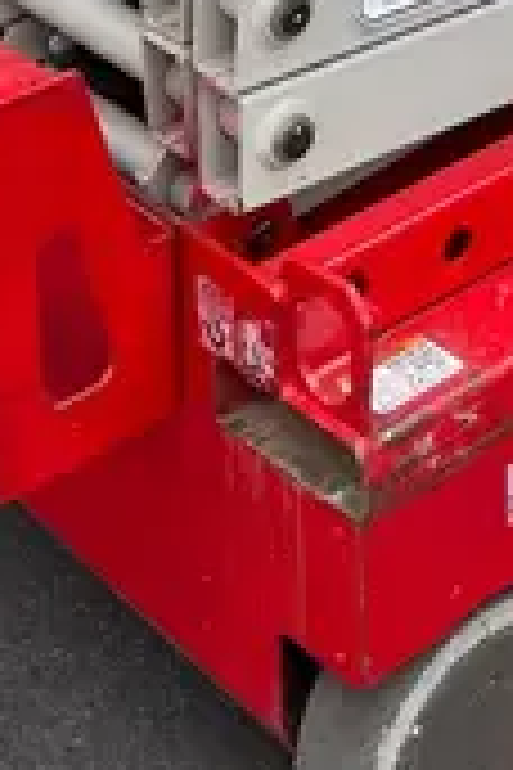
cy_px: -543
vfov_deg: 15.5
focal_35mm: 116
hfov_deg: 11.5
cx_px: 662
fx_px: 2479
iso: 50
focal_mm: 5.1
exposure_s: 1/864
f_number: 1.6
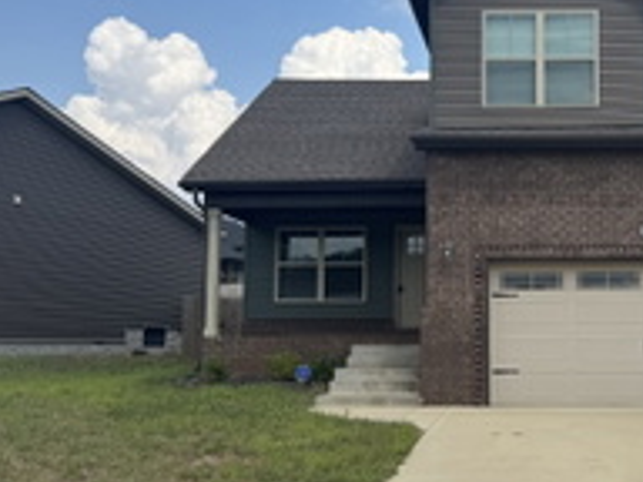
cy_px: 258
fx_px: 929
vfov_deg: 29.1
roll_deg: +0.4
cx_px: 536
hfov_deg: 36.6
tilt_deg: +4.7
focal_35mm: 50
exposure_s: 1/4608
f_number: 1.78
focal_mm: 6.76
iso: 80
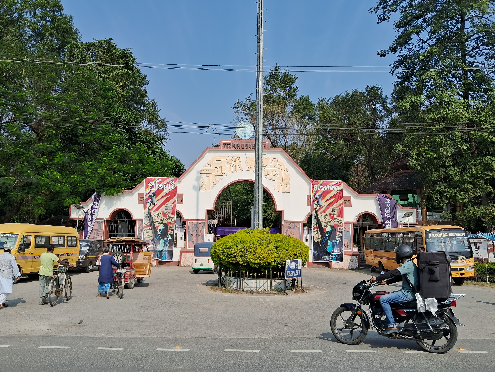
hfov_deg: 67.3
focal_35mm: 26
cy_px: 186
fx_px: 372
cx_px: 248
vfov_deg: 53.1
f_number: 1.8
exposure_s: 1/1217
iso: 25
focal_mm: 3.98
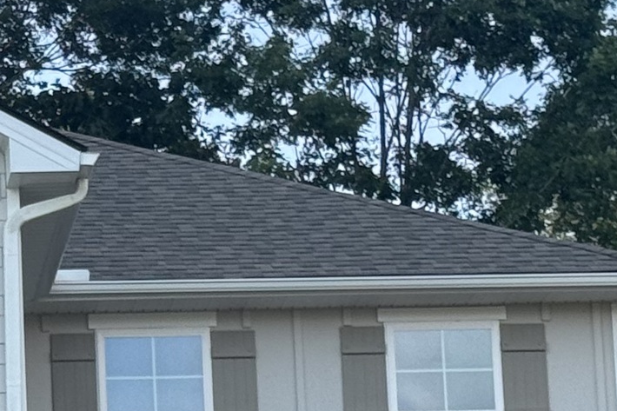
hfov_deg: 9.4
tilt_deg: +10.5
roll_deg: +1.1
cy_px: 516
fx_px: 3701
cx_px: -195
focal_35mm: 216
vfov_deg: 6.3
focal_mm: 6.76
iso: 64
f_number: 1.78
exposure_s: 1/1287
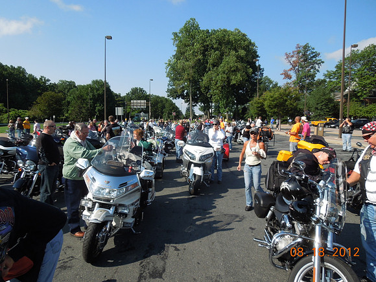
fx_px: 272
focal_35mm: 25
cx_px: 188
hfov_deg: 69.4
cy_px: 141
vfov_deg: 54.9
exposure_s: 1/1000
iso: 100
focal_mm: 4.5
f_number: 3.3
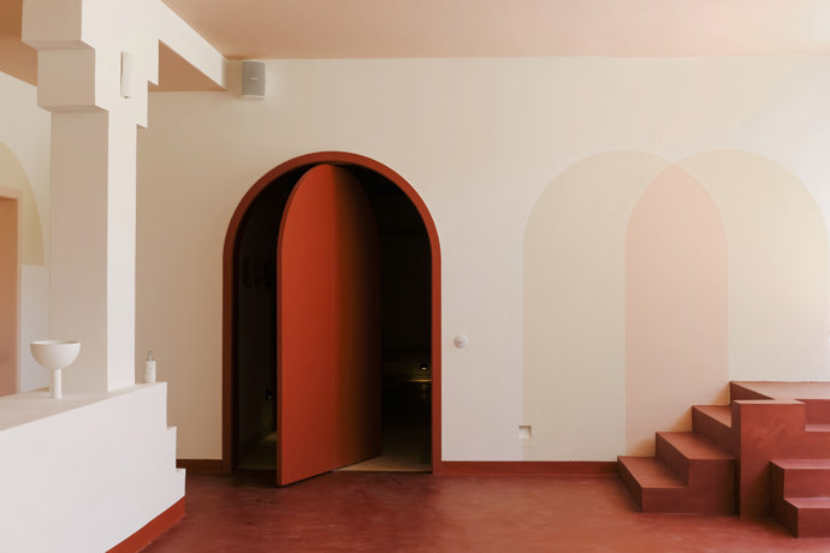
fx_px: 945
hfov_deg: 47.4
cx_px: 415
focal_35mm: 41
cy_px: 276
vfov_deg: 32.6
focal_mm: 27
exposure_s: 1/30
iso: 400
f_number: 11
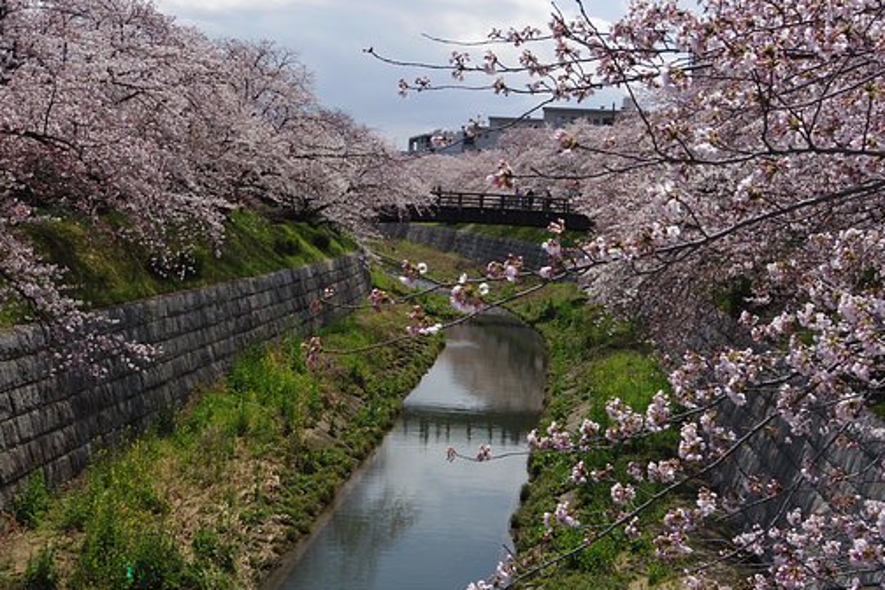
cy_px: 314
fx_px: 1401
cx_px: 437
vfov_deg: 23.8
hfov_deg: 35.1
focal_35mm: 57
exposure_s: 1/320
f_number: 4.5
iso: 125
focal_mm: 9.8
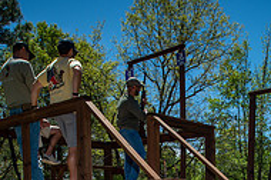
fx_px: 391
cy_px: 261
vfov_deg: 22.0
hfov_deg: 37.4
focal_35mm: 52
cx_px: 198
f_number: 8
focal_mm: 17
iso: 80
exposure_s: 1/250
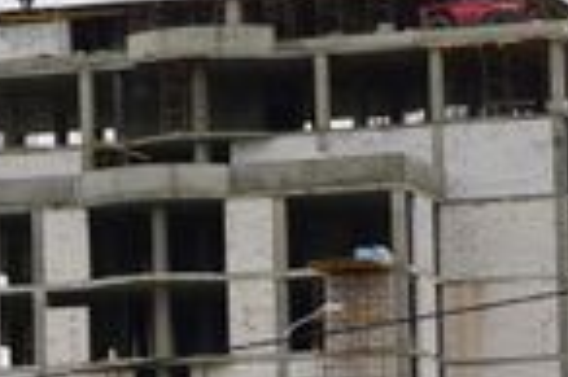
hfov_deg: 6.2
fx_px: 5280
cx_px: 115
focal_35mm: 335
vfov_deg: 4.1
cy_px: 358
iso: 100
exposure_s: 1/125
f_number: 10
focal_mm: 70
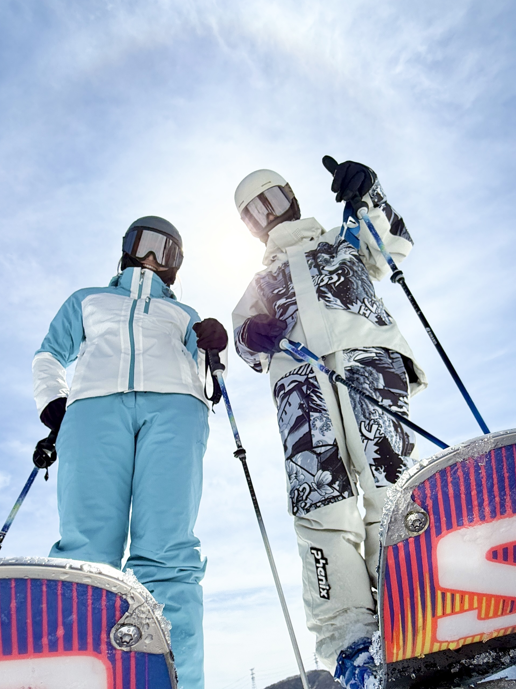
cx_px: 291
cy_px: 392
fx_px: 437
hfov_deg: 60.9
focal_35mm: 22
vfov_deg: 76.0
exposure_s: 1/5618
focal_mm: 2.22
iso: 50
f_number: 2.2
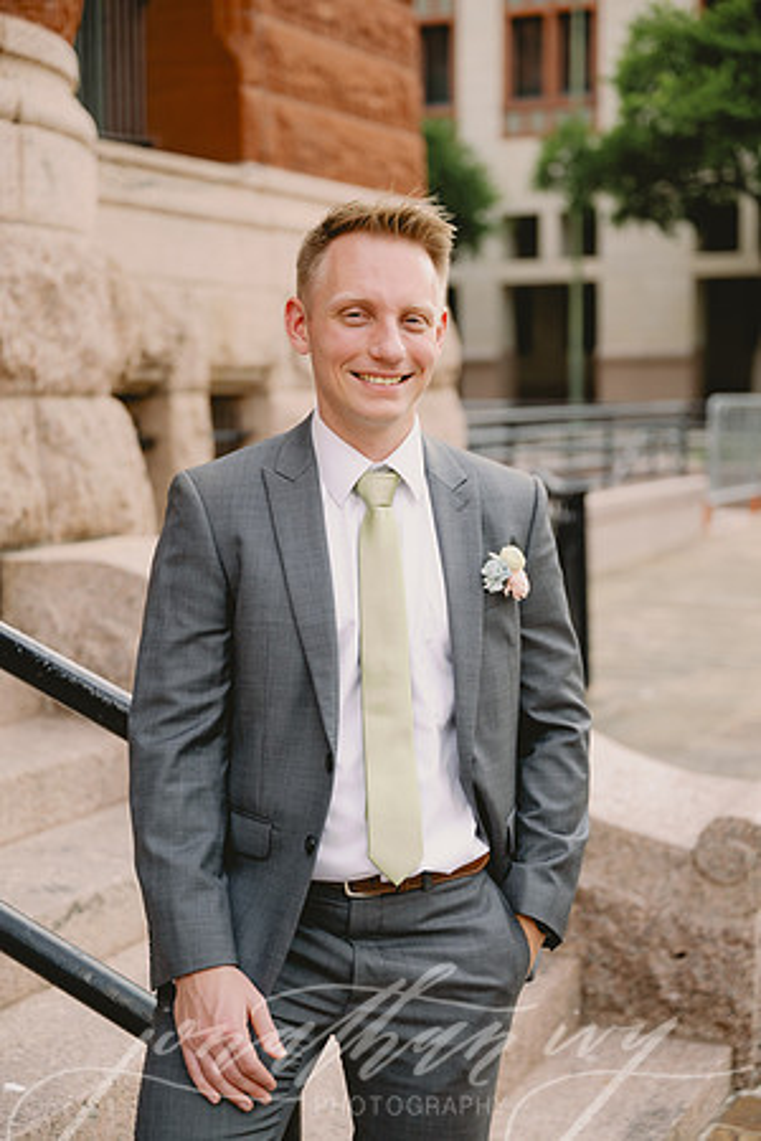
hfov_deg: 22.6
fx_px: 1902
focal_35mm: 60
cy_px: 570
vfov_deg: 33.4
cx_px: 380
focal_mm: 60
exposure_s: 1/1250
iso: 400
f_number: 2.8
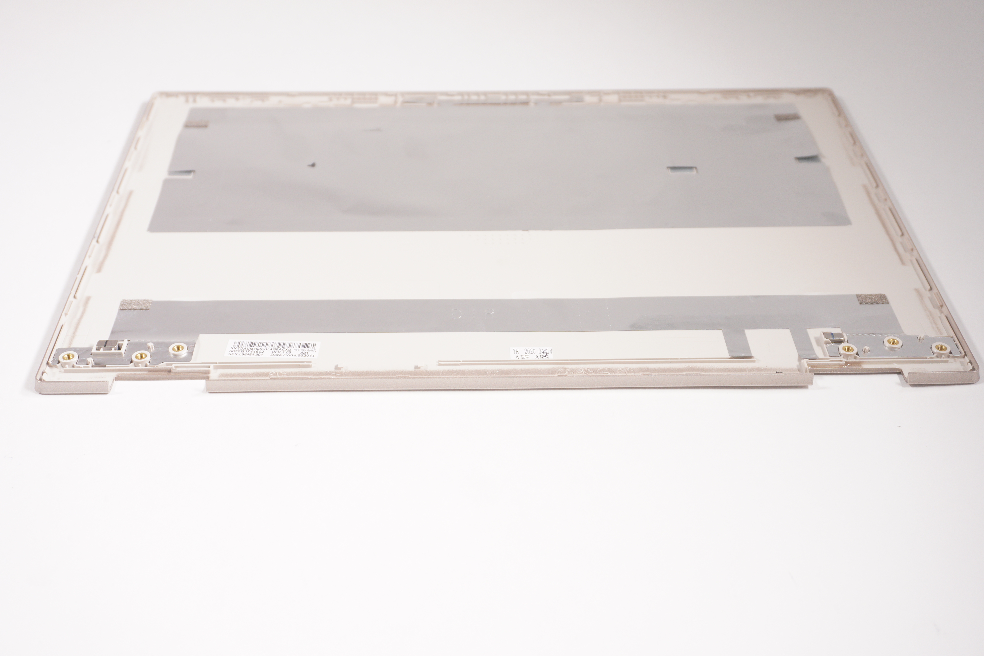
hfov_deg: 44.0
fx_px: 1217
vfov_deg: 30.2
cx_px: 496
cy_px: 322
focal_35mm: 45
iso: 500
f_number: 5.6
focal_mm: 29
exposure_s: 1/200
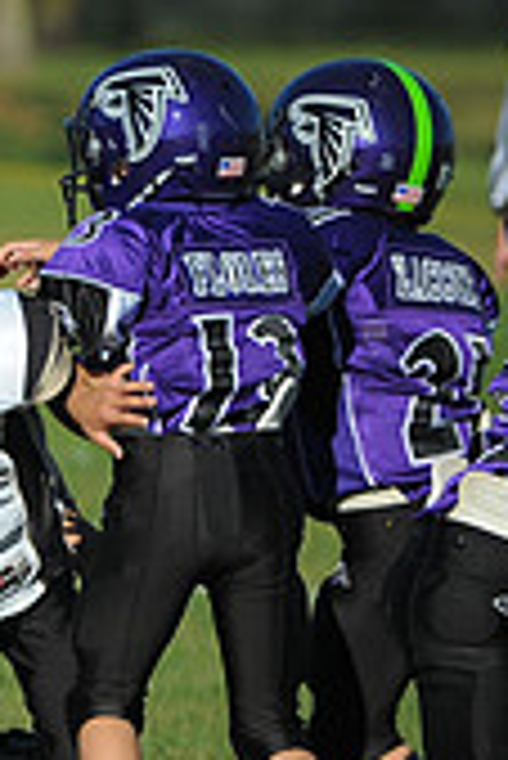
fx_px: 14511
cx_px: -760
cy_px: 427
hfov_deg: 2.0
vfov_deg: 3.0
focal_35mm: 687
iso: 200
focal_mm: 200
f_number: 3.5
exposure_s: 1/2500
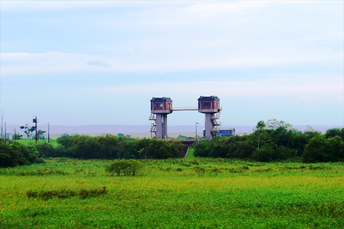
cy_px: 114
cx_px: 172
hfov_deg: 24.6
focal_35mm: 82
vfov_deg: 16.5
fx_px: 788
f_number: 8
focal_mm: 55
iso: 200
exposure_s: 1/125
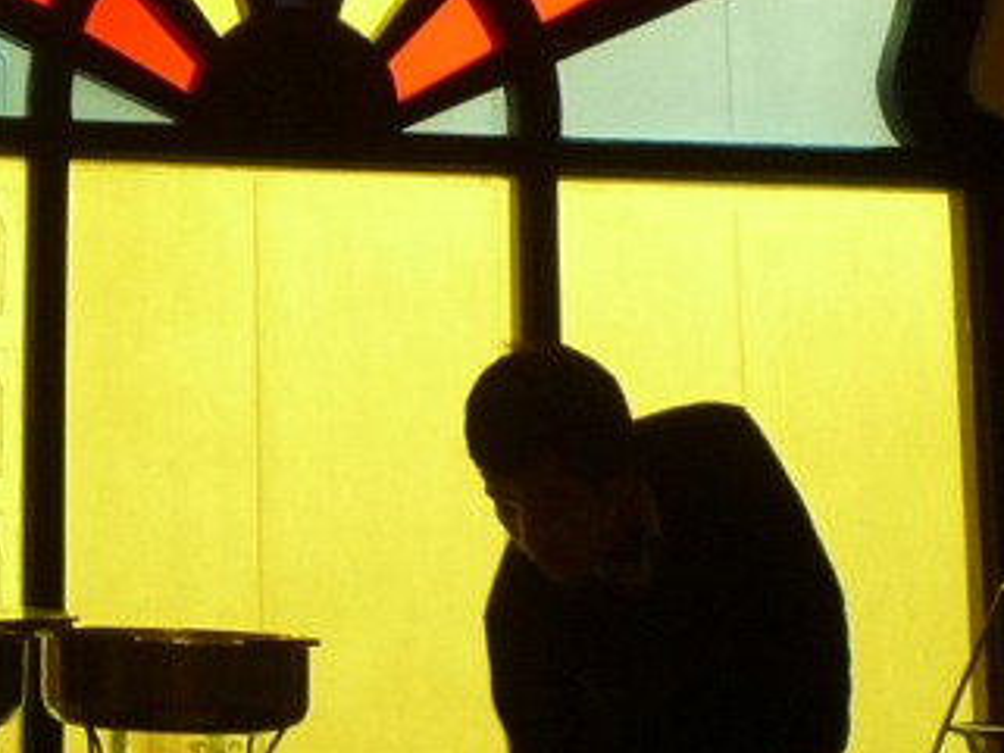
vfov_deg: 12.4
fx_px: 3366
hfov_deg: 16.1
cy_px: -253
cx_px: -313
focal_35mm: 116
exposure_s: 1/30
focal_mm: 4.5
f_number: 2.8
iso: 160
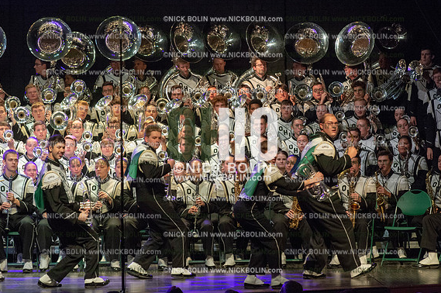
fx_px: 2496
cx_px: 222
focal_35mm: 204
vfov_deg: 6.7
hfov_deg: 10.1
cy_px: 144
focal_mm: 200
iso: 8000
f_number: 5.6
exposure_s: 1/400
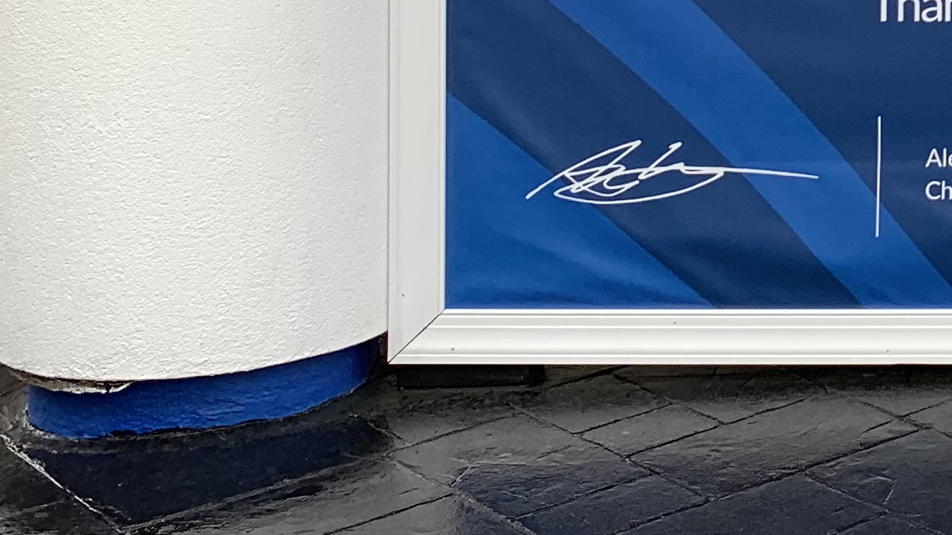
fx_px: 2524
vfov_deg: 11.4
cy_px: -357
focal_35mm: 100
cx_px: 1407
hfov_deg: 18.9
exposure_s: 1/151
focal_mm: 4.25
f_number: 1.8
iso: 25
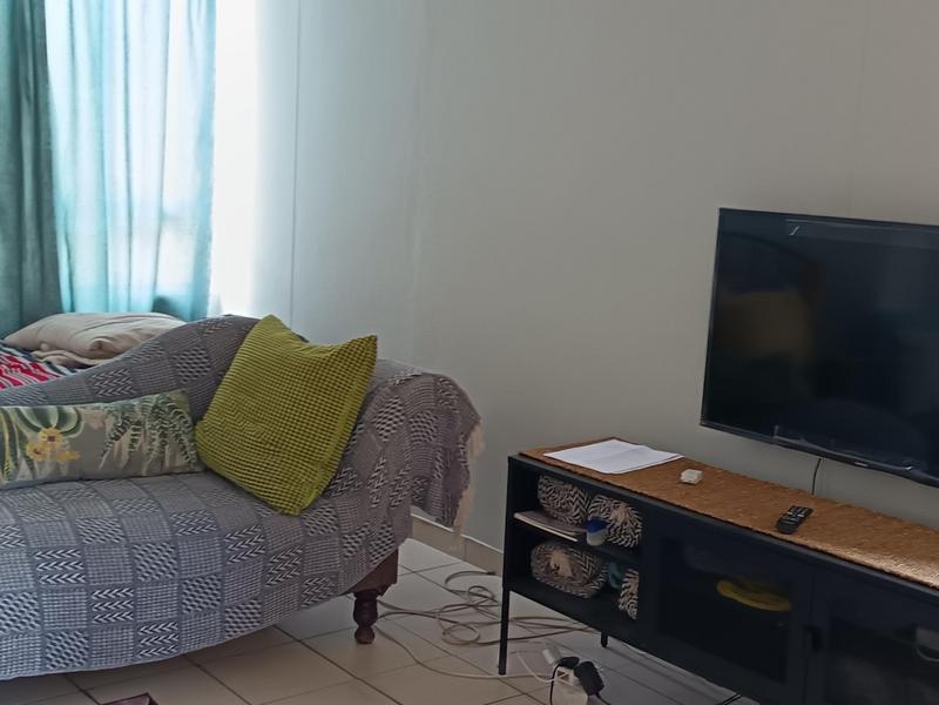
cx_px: 470
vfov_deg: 30.3
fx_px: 1302
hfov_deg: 39.7
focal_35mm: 48
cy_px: 352
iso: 918
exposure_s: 1/33.3
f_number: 1.75
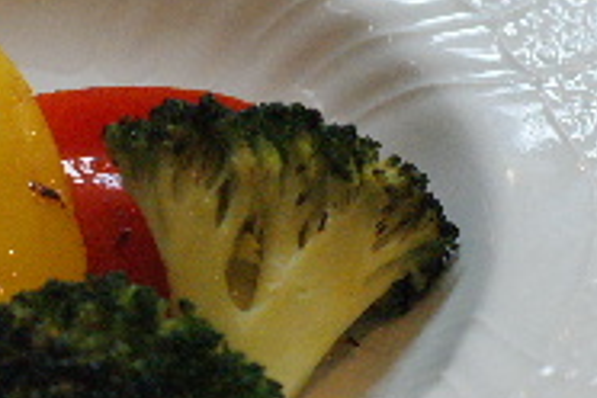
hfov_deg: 10.2
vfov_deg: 6.8
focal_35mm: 201
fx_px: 3333
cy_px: 180
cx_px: 91
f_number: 4.5
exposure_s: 1/125
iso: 1600
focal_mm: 50
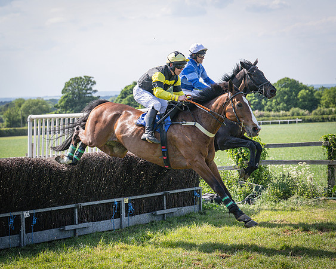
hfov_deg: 19.4
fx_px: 982
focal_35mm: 99
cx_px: 193
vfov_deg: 15.6
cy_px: 133
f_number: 4
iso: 400
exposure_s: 1/3200
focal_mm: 70
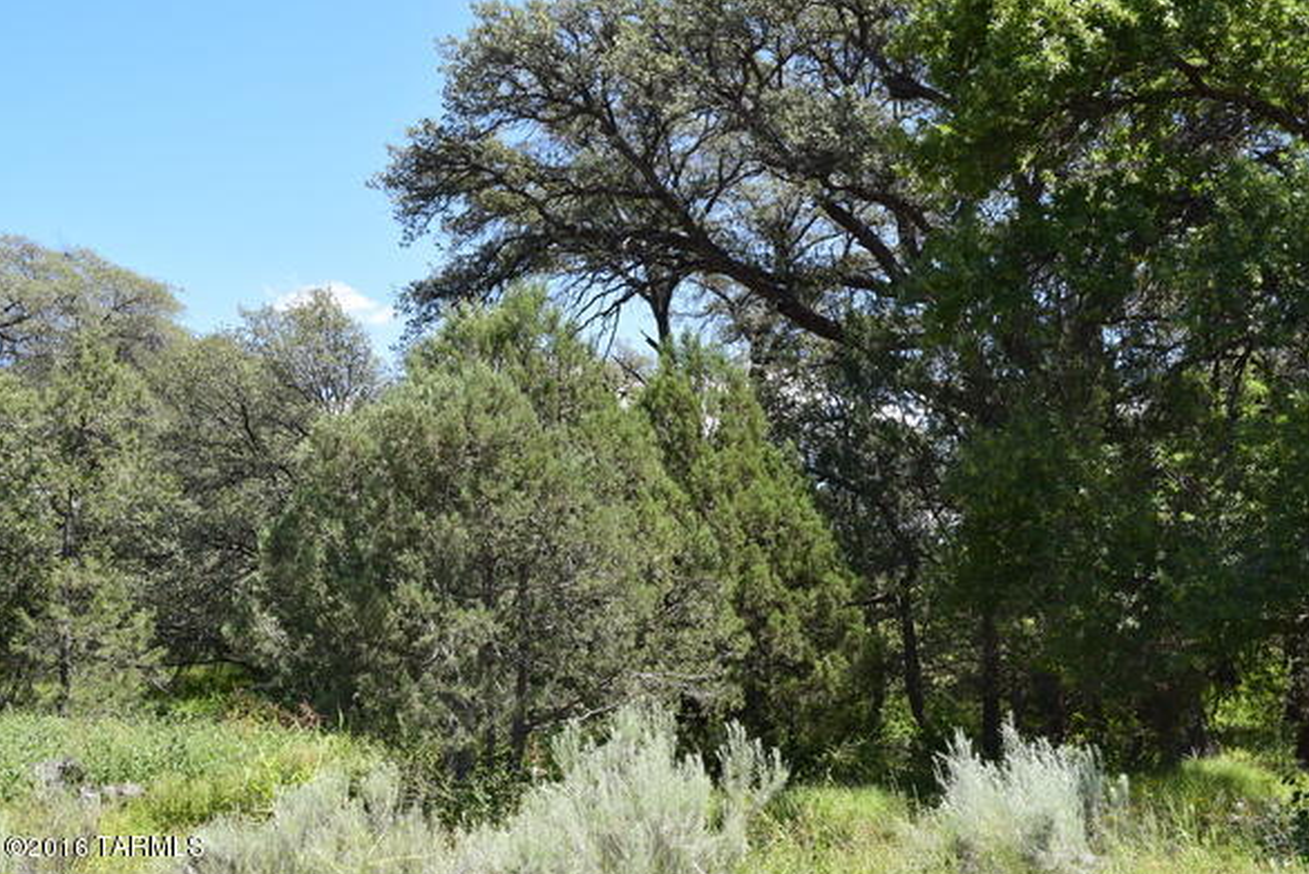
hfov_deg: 45.4
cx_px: 663
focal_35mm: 43
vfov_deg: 31.2
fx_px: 1564
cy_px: 440
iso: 400
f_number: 10
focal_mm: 28
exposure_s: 1/250
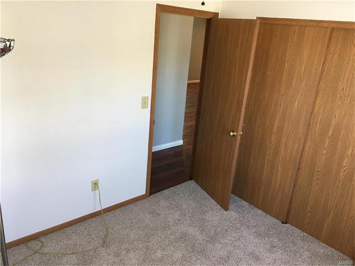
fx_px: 297
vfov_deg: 48.2
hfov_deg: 61.7
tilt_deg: -18.4
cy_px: 133
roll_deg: -5.2
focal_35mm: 29
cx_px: 178
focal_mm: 4.15
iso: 50
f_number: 2.2
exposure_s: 1/15
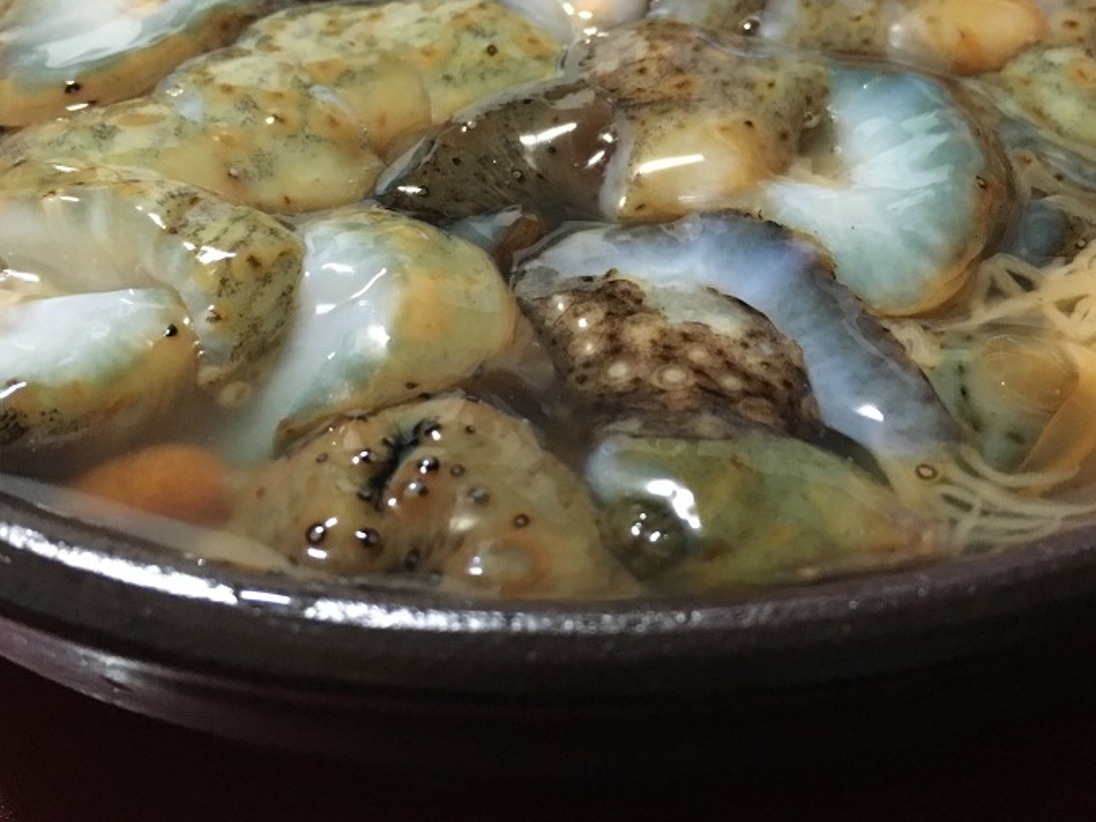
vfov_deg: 32.6
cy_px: 268
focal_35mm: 44
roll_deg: +1.2
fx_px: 1393
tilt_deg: -36.6
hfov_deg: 42.9
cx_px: 596
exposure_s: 1/15
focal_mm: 4.15
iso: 200
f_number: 2.2
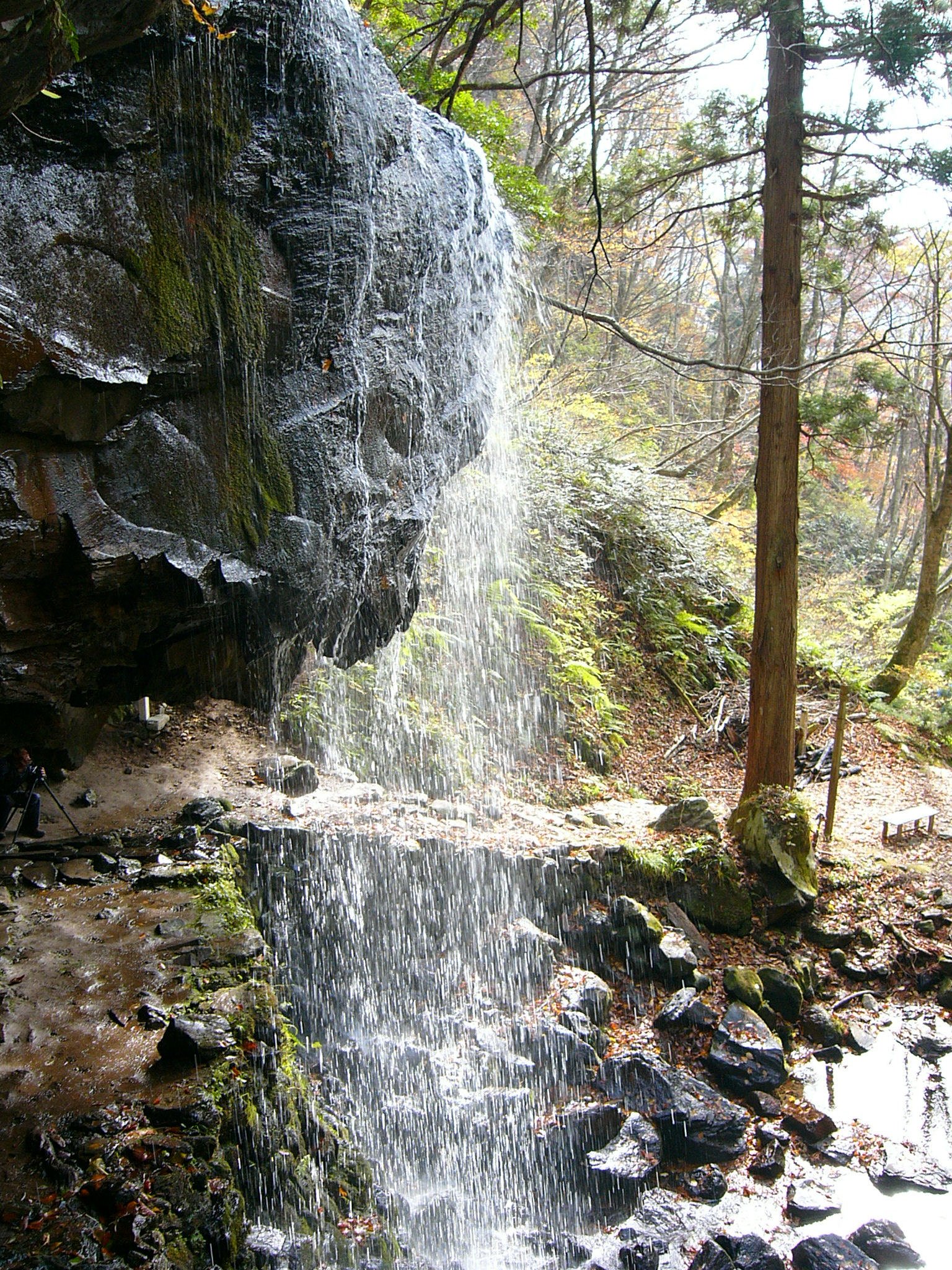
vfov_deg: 52.6
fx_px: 1283
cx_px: 476
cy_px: 635
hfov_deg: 40.7
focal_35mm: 35
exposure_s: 1/60
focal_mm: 5.8
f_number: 2.8
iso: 50
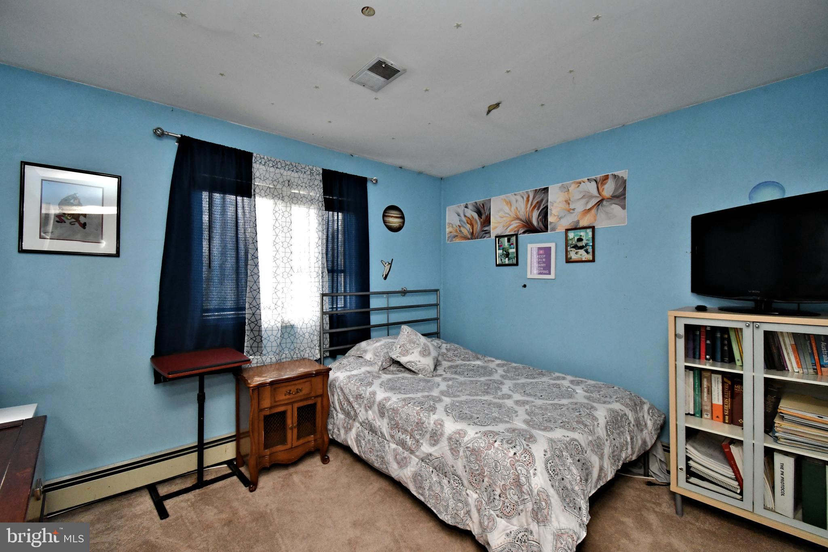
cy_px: 276
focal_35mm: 15
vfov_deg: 77.3
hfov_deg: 100.4
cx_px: 414
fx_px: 345
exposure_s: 1/160
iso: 2000
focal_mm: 10
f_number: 4.5
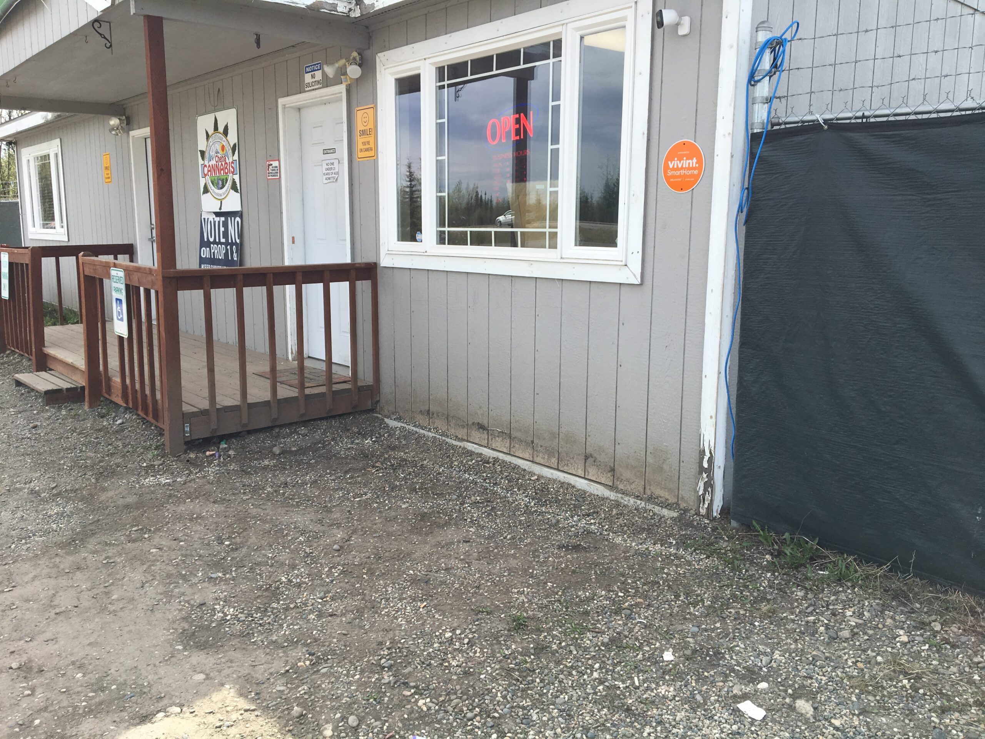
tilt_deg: -10.0
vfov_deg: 48.2
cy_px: 370
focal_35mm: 29
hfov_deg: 61.7
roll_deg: -1.1
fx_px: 825
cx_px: 492
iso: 25
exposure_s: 1/916
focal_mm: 4.15
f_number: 2.2
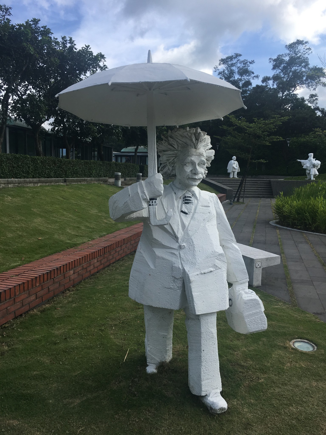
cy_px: 218
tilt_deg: -6.0
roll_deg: -1.5
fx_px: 364
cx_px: 163
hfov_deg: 48.2
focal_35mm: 29
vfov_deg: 61.7
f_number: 2.2
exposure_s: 1/1054
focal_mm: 4.15
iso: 25
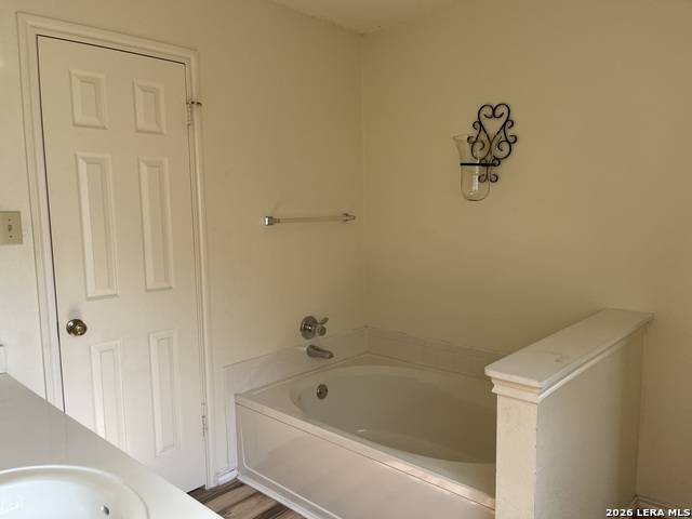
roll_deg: +0.9
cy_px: 260
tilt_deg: -6.4
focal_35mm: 26
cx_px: 346
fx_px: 520
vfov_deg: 53.1
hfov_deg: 67.3
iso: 40
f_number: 1.6
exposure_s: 1/220
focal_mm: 5.1
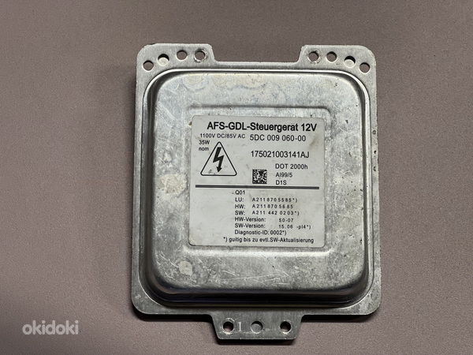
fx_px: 1052
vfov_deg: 19.1
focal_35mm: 77
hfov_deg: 25.3
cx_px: 236
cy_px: 178
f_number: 2.8
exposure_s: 1/50
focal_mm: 9
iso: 160
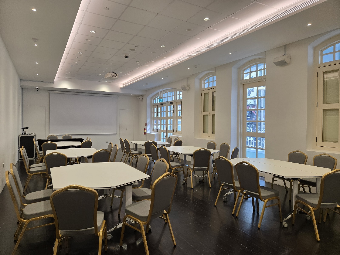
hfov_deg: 73.9
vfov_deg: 58.9
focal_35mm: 23
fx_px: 226
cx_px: 170
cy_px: 128
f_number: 1.8
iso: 125
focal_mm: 5.4
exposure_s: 1/180
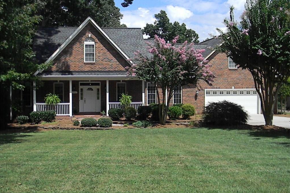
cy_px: 95
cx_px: 145
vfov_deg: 31.9
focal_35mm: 42
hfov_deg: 46.4
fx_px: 338
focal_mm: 7.3
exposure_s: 1/1259
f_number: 7.6
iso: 666
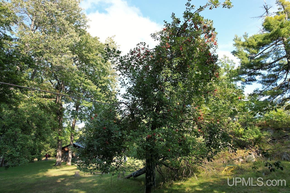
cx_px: 145
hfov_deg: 78.6
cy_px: 96
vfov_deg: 57.2
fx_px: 177
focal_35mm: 22
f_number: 2.8
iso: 100
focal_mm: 8.38
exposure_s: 1/400
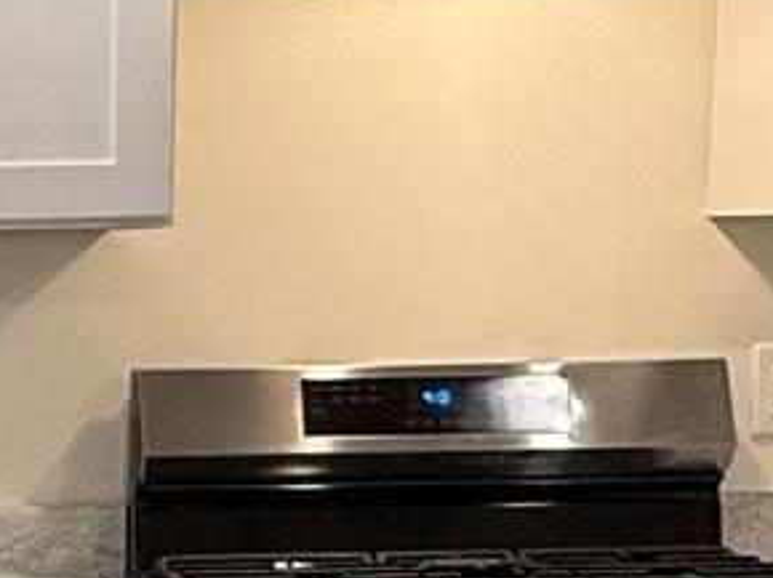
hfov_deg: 17.9
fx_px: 2209
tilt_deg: -8.7
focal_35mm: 99
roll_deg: +1.1
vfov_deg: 14.7
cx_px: -349
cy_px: 570
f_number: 2.2
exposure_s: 1/120
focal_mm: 2.22
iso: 250
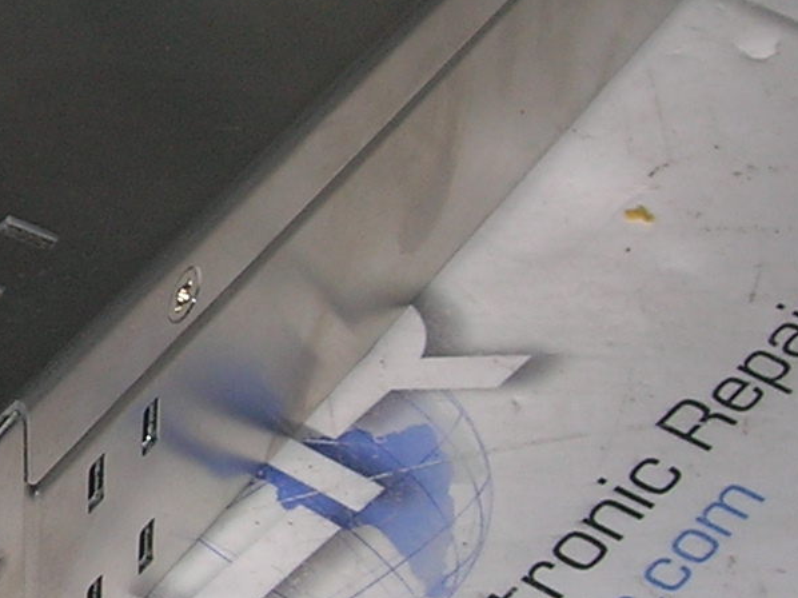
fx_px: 2996
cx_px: -81
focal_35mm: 130
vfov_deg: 11.4
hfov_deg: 14.8
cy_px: 262
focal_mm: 5.7
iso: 50
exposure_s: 1/60.1
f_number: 4.9
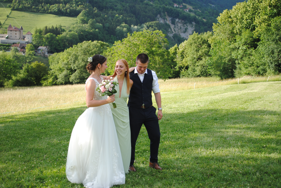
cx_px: 140
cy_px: 94
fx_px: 375
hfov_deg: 41.1
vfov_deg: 28.2
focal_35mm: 48
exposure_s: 1/160
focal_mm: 32
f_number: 6.3
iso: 100
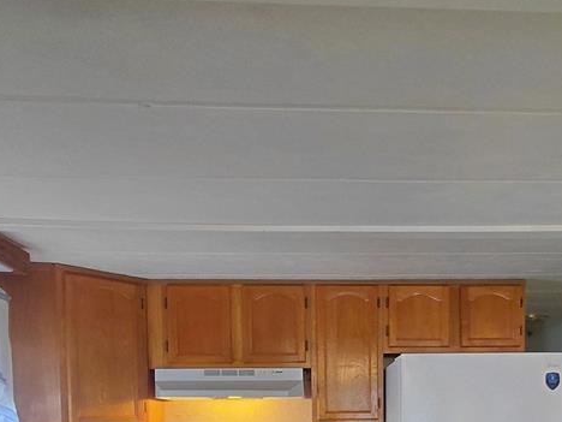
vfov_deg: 36.1
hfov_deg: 51.8
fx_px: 568
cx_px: 369
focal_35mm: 35
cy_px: 434
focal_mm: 1.64
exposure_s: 1/60
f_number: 2.2
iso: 200
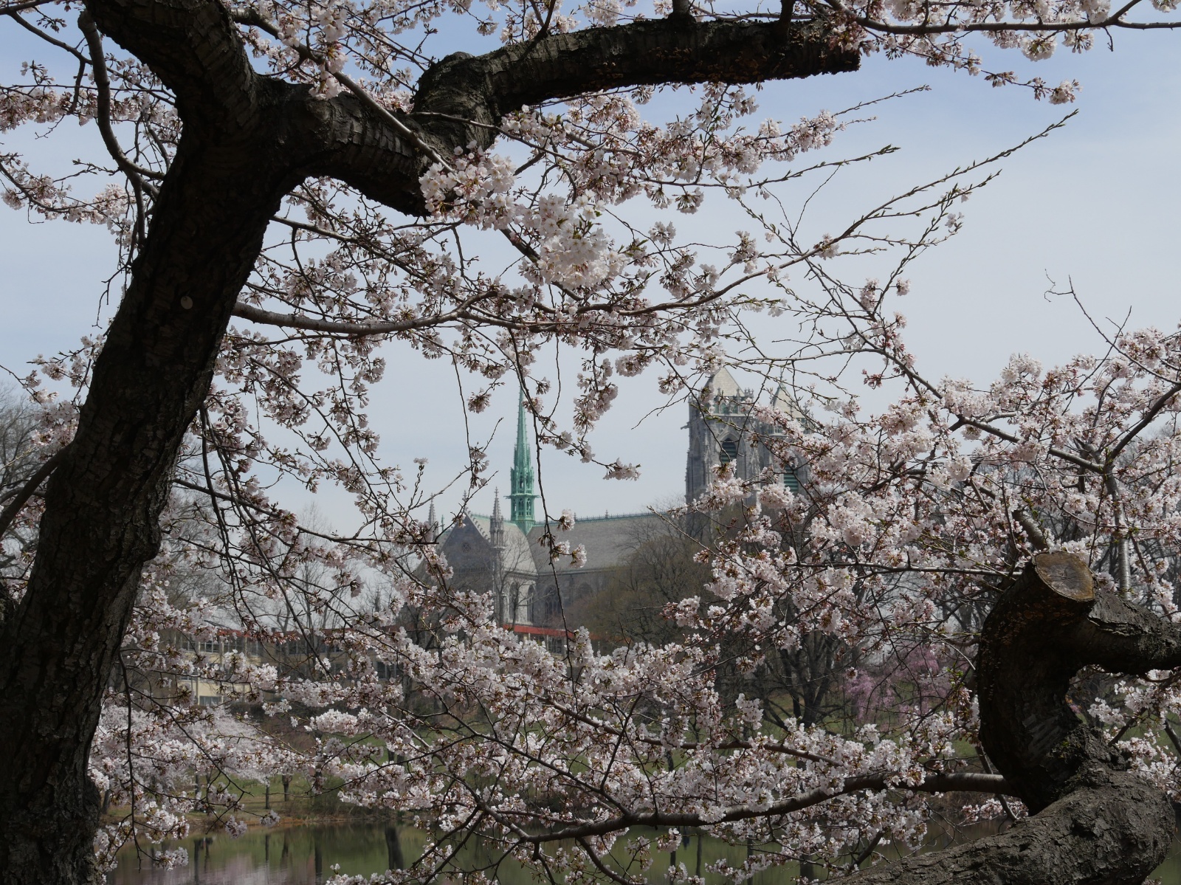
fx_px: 2046
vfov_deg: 24.4
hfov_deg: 32.2
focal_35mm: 60
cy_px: 442
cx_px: 590
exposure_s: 1/320
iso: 200
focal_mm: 30
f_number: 7.1
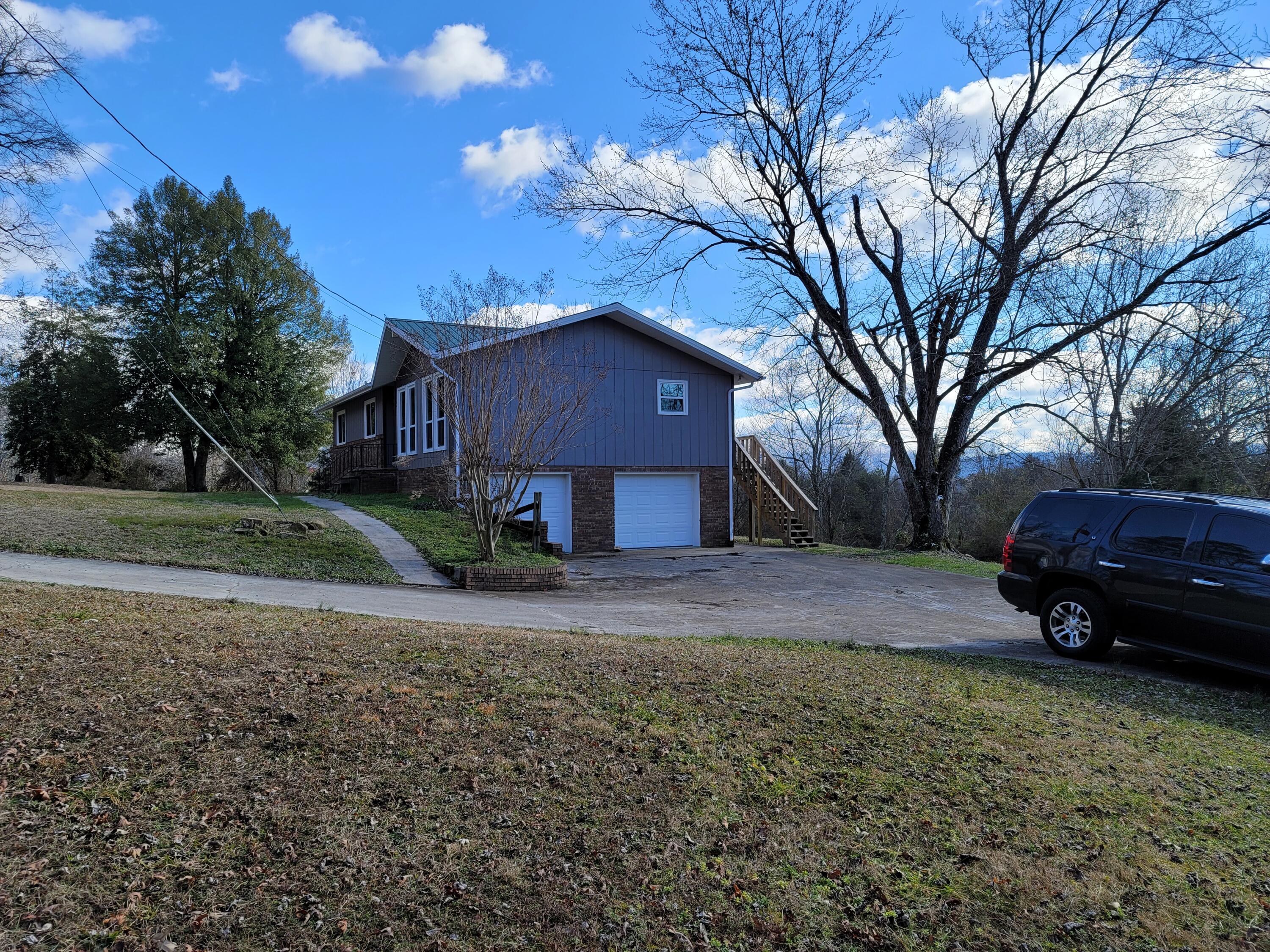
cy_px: 476
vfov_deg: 54.9
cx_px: 635
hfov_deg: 69.4
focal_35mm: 25
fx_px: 917
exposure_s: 1/529
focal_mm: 7
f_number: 1.8
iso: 20
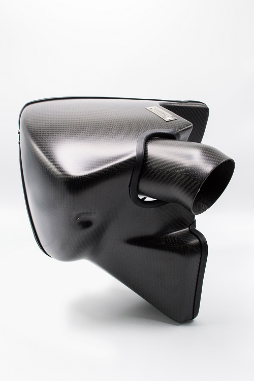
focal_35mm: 52
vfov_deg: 37.9
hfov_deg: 25.7
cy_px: 190
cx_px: 127
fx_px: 557
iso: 800
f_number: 7.1
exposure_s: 1/200
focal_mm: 35
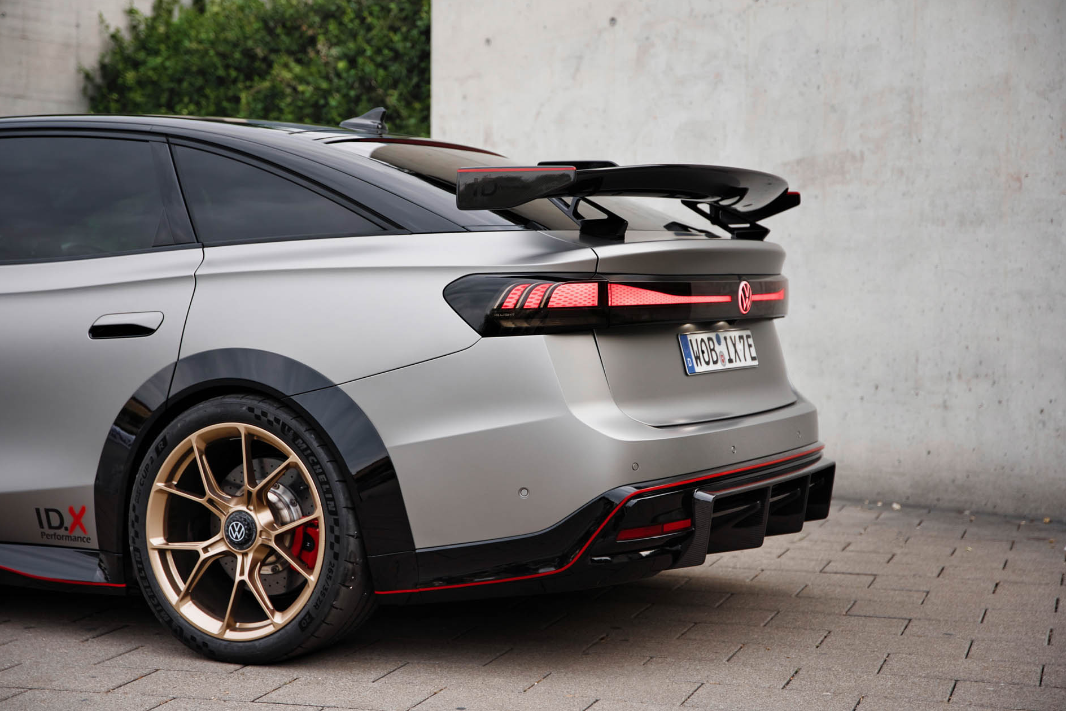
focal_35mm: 60
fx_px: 1777
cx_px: 525
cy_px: 350
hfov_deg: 33.4
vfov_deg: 22.6
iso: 640
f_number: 2.8
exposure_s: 1/250
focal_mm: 59
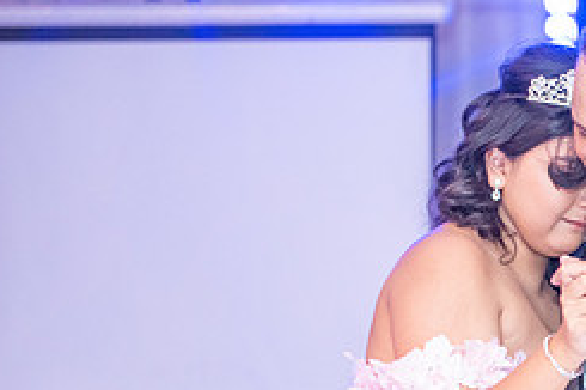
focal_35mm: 166
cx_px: 667
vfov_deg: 8.2
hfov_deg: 12.2
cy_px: 322
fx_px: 2700
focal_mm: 70
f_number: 2.8
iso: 1250
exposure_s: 1/160
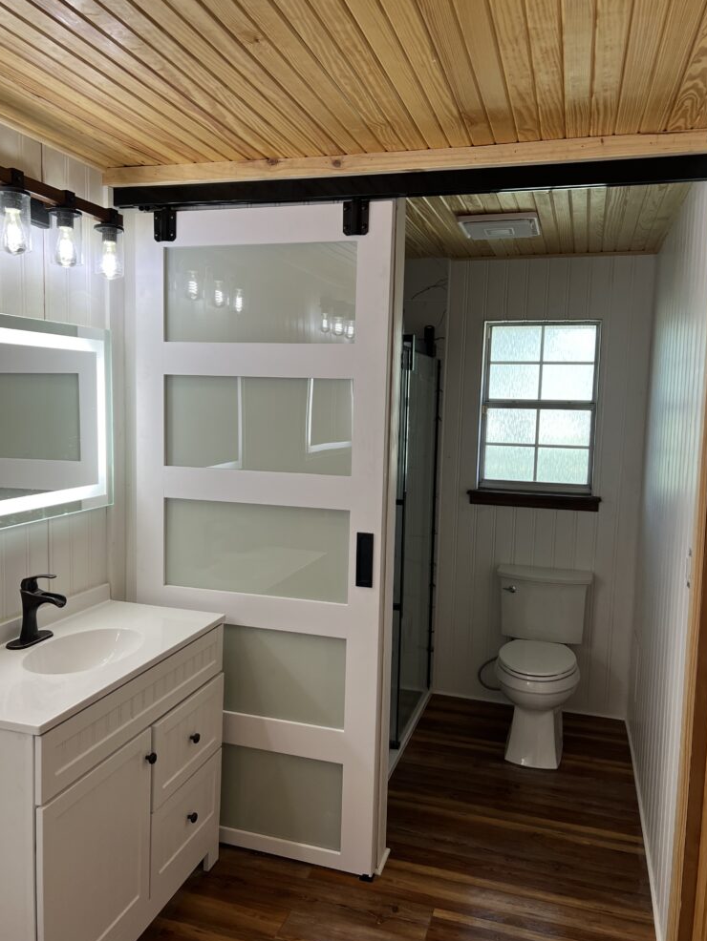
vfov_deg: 65.3
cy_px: 466
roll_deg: -0.8
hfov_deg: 51.4
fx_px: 735
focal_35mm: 27
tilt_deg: -4.5
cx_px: 352
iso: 100
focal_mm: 5.7
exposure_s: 1/120
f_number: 1.5
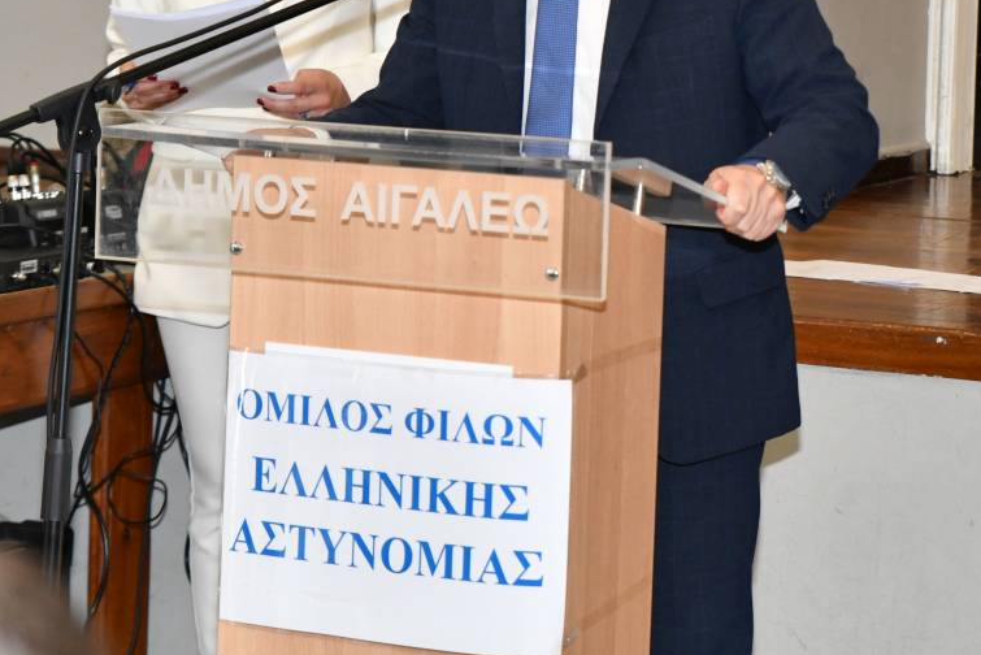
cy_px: 9
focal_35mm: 139
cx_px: 660
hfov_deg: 14.7
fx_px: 3789
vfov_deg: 9.8
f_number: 5
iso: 1600
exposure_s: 1/200
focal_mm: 70
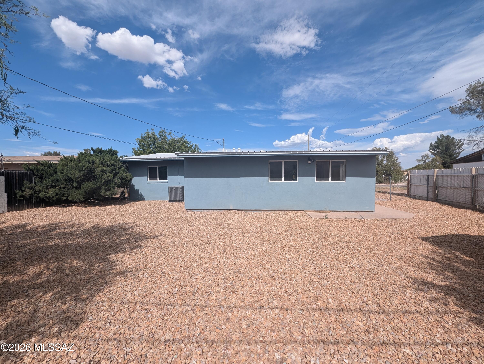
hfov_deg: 106.1
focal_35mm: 13
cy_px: 182
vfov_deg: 90.0
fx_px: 182
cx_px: 242
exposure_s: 1/1481
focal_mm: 1.95
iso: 42
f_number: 2.2
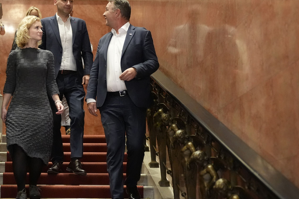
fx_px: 648
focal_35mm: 78
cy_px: 85
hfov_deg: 25.8
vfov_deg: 17.5
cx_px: 85
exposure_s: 1/400
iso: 8000
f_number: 2.2
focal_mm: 49
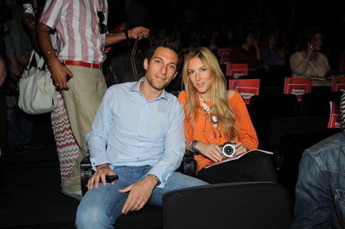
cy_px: 114
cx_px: 172
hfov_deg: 57.3
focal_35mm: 33
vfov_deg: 39.9
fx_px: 316
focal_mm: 22
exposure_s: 1/60
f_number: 5.6
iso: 400
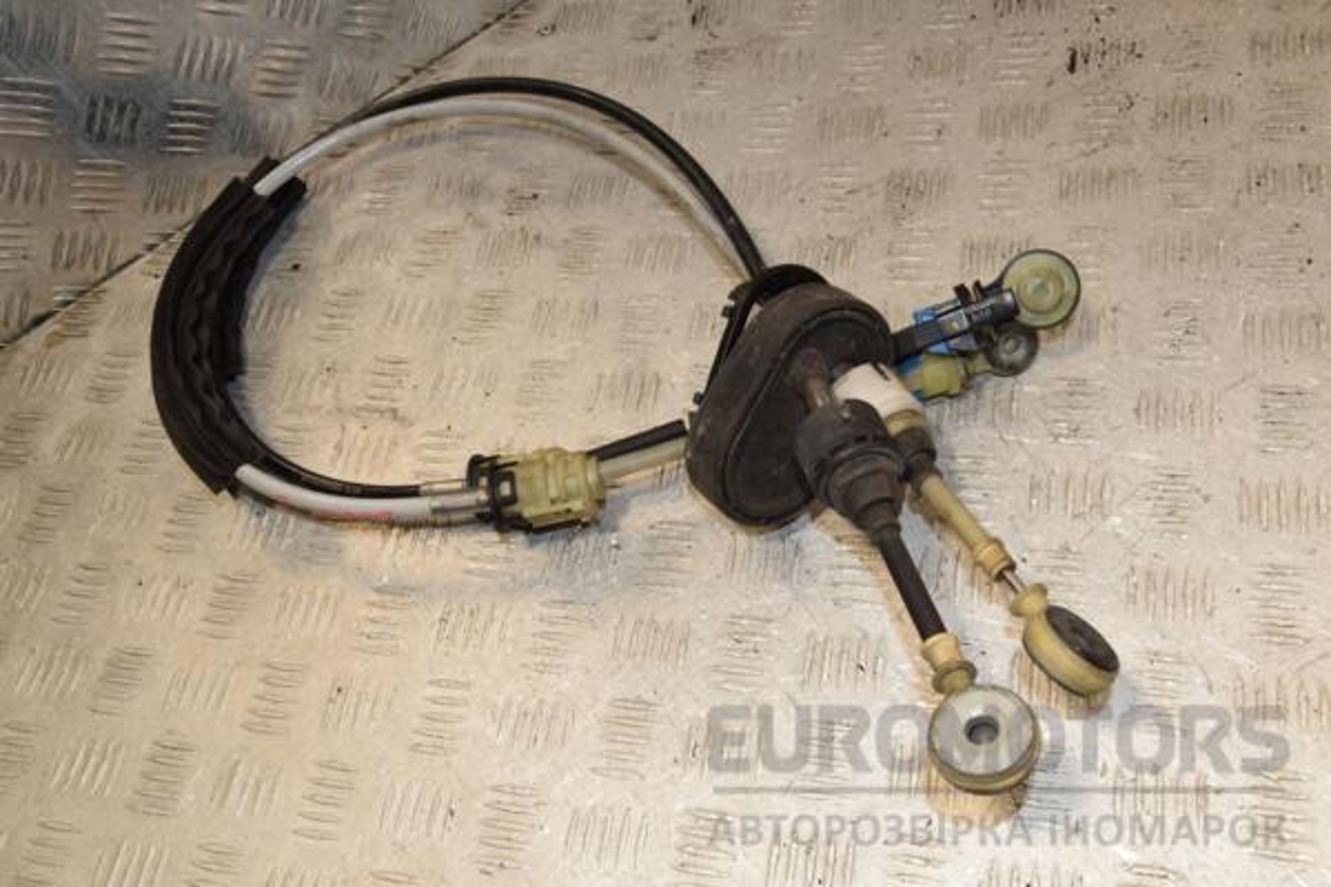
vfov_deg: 35.5
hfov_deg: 51.3
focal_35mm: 38
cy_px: 444
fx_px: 1386
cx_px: 666
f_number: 10
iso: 800
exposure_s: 1/200
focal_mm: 25
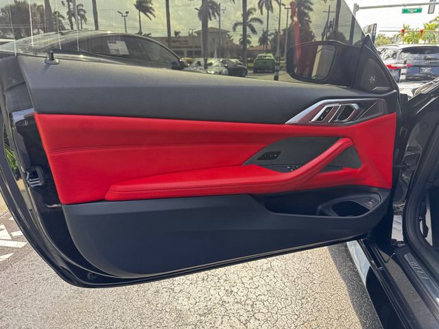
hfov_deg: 71.6
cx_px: 220
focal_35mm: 24
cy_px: 164
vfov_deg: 56.8
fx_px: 304
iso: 80
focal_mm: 6.76
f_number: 1.78
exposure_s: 1/311
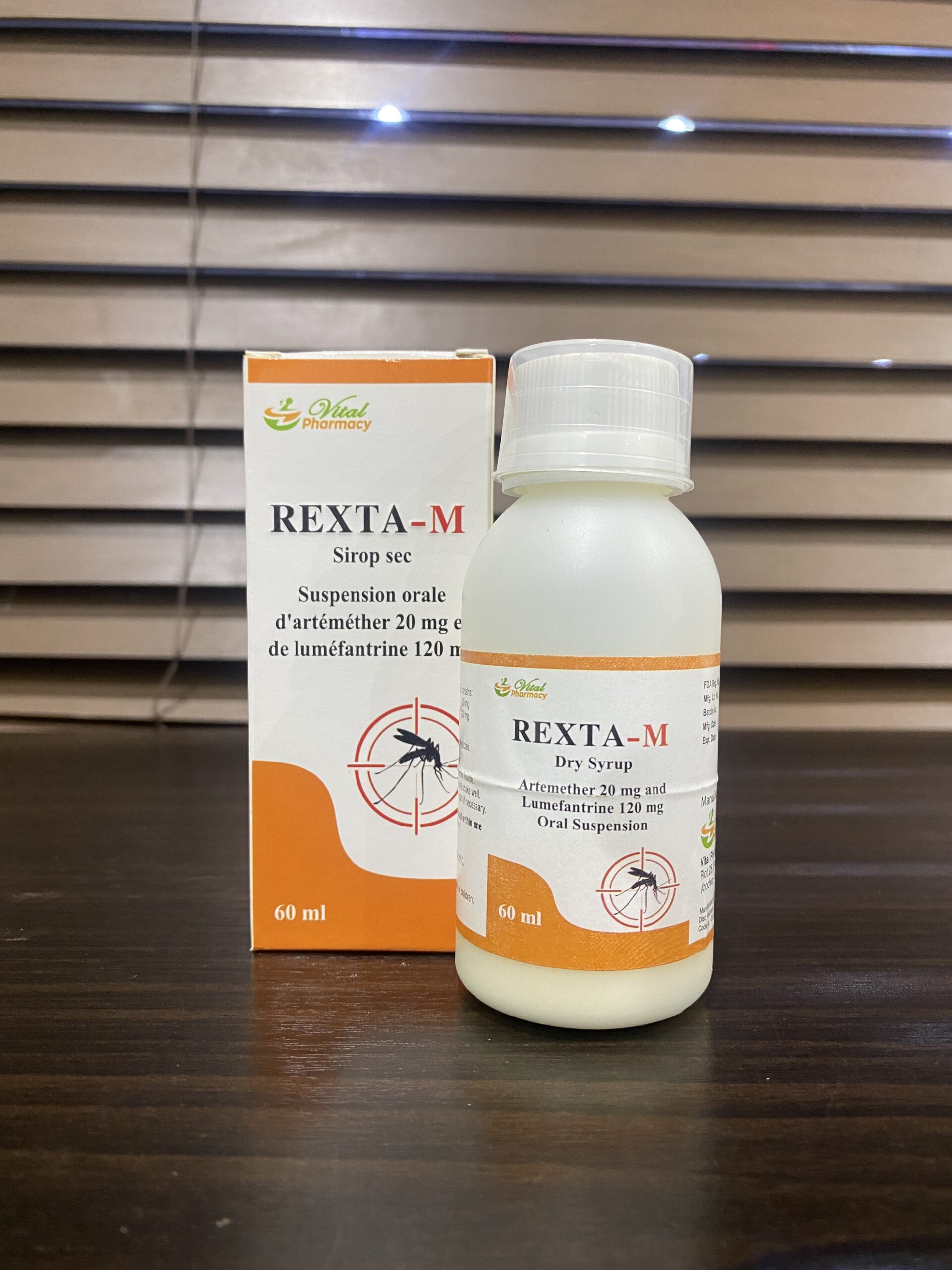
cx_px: 476
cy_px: 635
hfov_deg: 53.1
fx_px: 953
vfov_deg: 67.3
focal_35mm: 26
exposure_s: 1/50
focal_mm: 4.25
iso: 100
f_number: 1.8
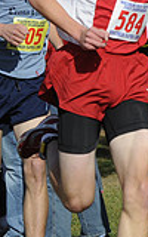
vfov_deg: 3.2
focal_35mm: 665
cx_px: -234
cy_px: 82
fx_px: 4292
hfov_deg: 2.0
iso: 200
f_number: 5.6
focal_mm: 120
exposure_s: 1/800
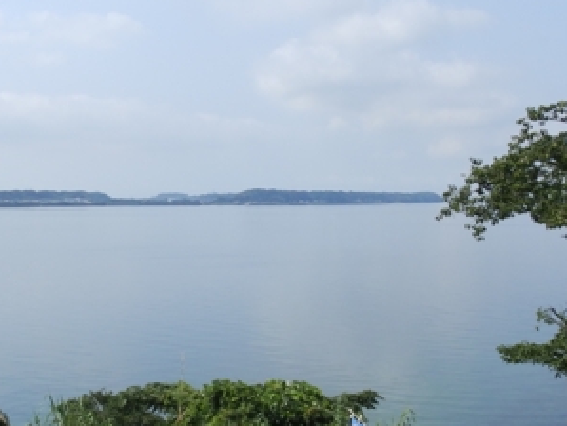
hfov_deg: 32.5
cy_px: 261
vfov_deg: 24.8
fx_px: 967
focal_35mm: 59
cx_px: 207
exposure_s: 1/640
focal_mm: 4
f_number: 4.5
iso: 80
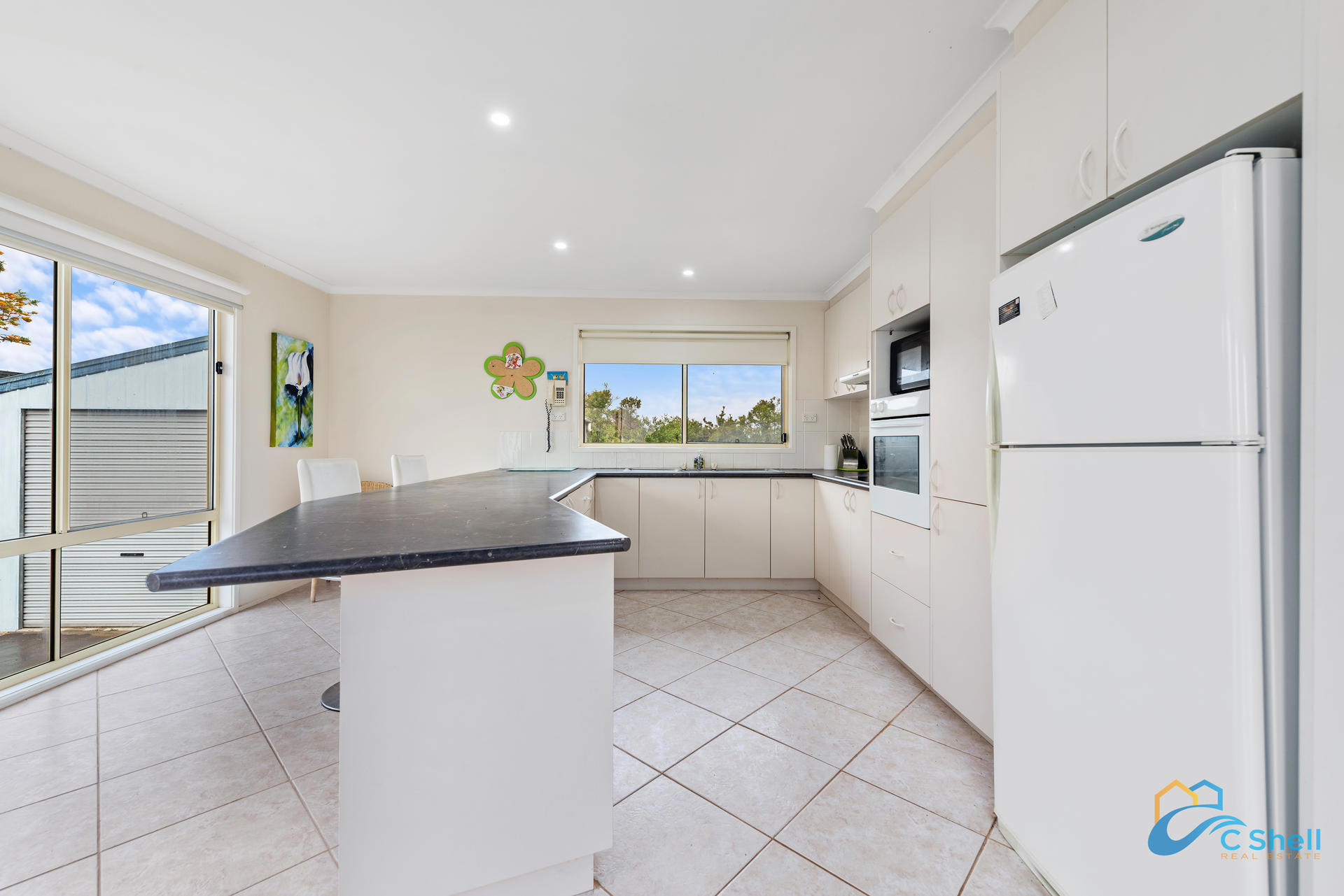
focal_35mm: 14
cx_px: 672
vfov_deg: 81.2
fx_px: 523
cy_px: 448
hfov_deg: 104.2
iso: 125
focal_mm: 14
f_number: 8
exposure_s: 1/10
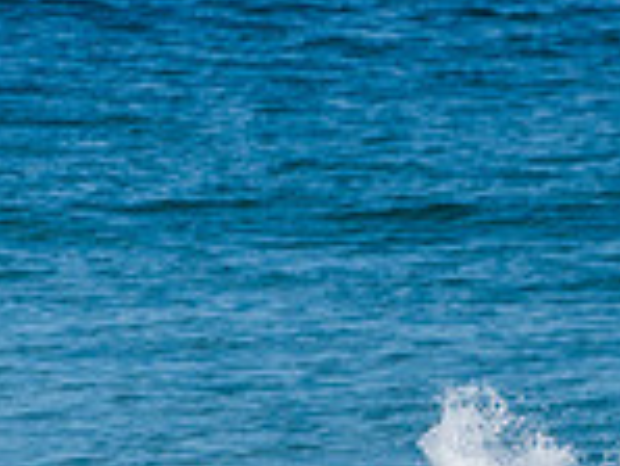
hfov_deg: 1.1
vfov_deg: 0.8
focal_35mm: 1874
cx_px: 770
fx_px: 33592
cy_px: 555
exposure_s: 1/2000
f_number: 5.6
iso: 125
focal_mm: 500
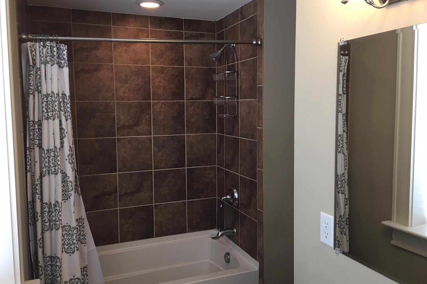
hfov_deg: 60.3
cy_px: 142
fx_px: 368
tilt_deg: -4.4
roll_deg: +0.6
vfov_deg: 42.3
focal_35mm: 31
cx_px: 209
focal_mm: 4.15
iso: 40
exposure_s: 1/15
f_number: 2.2
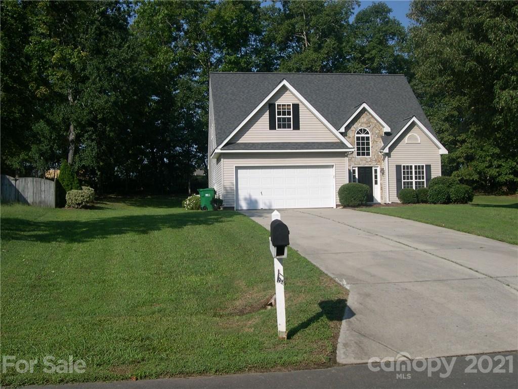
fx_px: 569
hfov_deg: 49.0
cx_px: 259
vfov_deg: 37.7
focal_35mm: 38
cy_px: 194
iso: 100
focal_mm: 8
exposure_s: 1/234
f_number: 7.6
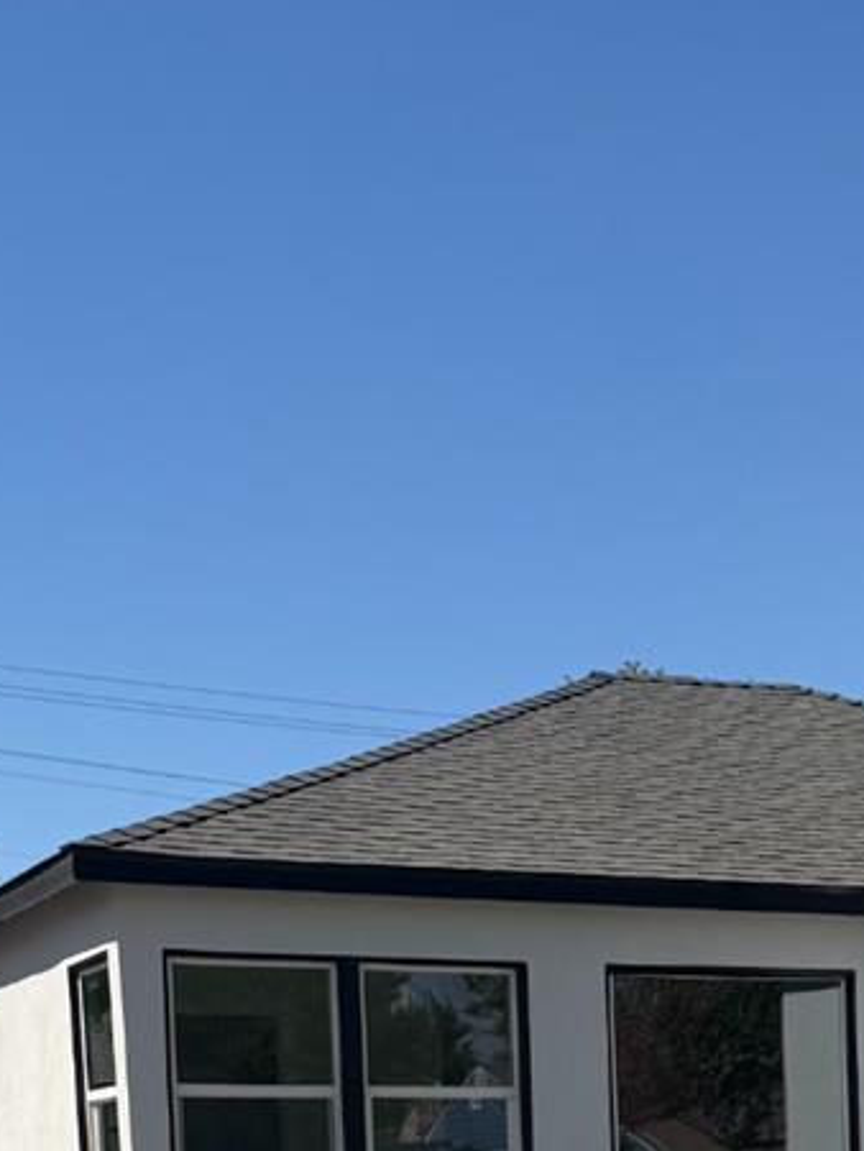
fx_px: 2660
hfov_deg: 18.1
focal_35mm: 80
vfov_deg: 22.4
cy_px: 1395
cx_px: 786
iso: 80
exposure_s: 1/6711
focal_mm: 6.76
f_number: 1.78
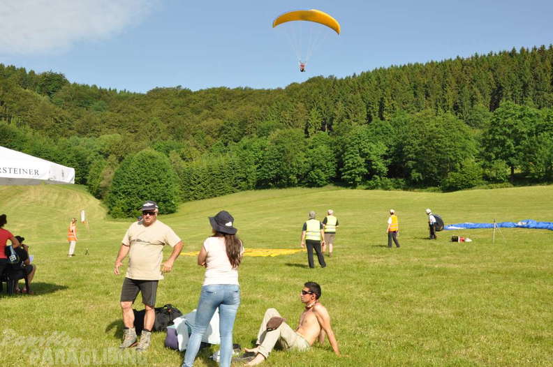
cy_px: 184
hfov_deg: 46.4
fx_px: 644
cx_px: 276
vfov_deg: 31.8
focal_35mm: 42
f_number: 13
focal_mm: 28
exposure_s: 1/160
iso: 200
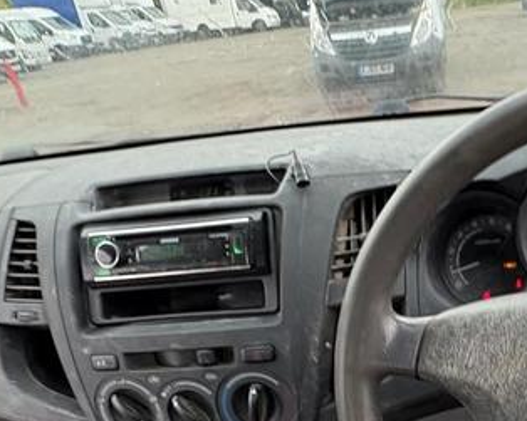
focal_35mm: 39
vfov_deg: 36.2
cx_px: 463
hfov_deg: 43.3
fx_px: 608
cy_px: 367
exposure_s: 1/99
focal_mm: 2.22
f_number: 2.2
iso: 125
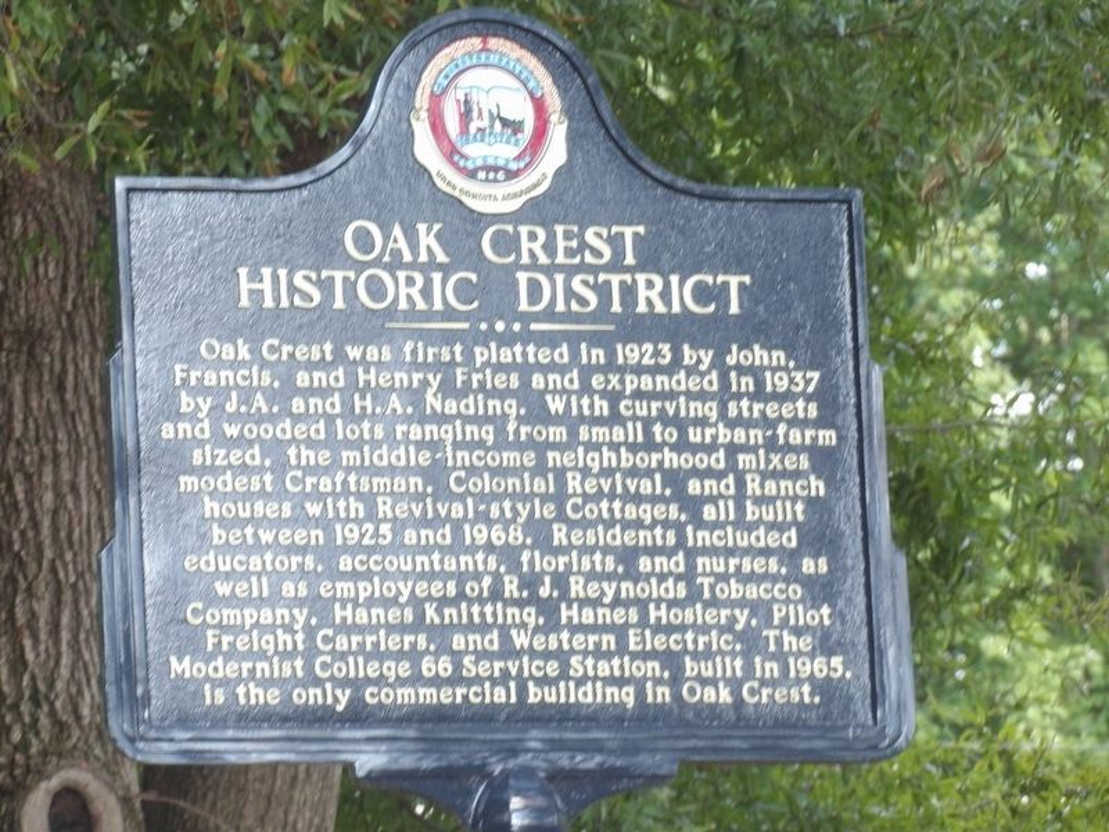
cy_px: 416
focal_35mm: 363
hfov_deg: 5.5
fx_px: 11630
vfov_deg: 4.1
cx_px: 554
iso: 200
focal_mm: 65.2
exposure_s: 1/52
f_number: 4.2
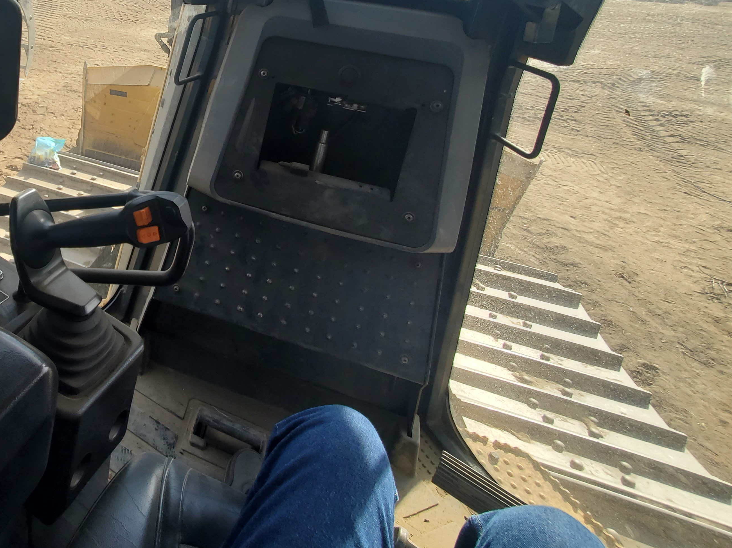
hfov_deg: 65.0
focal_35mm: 23
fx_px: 486
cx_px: 115
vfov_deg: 55.1
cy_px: 116
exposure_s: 1/337
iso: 50
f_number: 2.2
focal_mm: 1.8
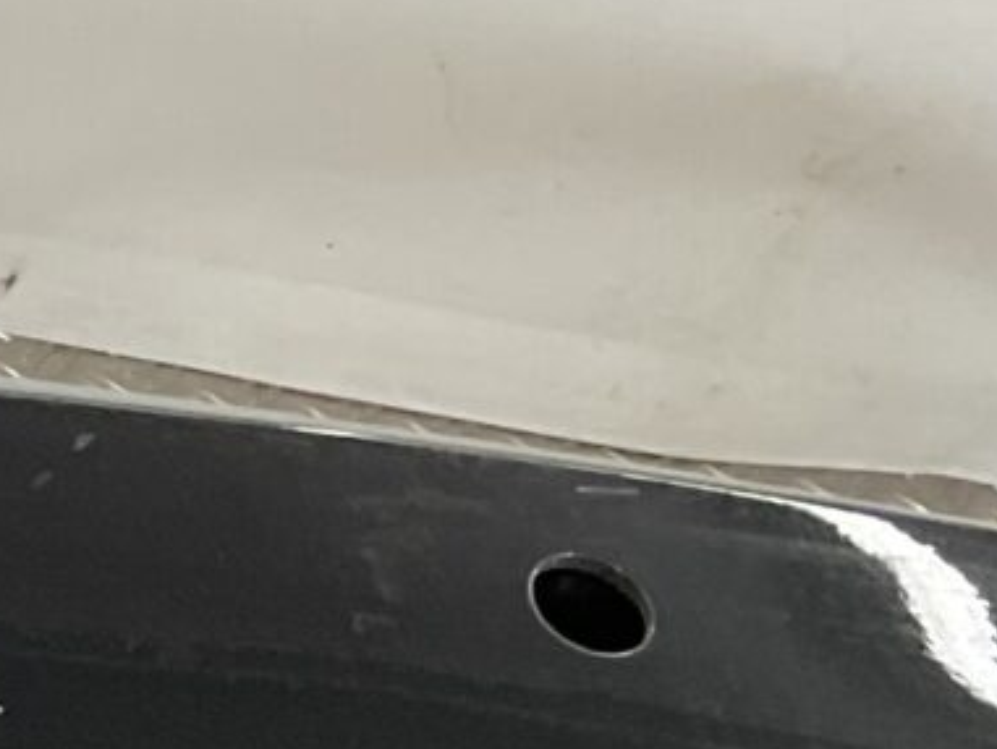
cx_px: -1753
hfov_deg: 8.8
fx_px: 5618
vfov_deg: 7.5
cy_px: 1197
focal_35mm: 195
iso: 25
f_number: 1.8
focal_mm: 3
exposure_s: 1/100
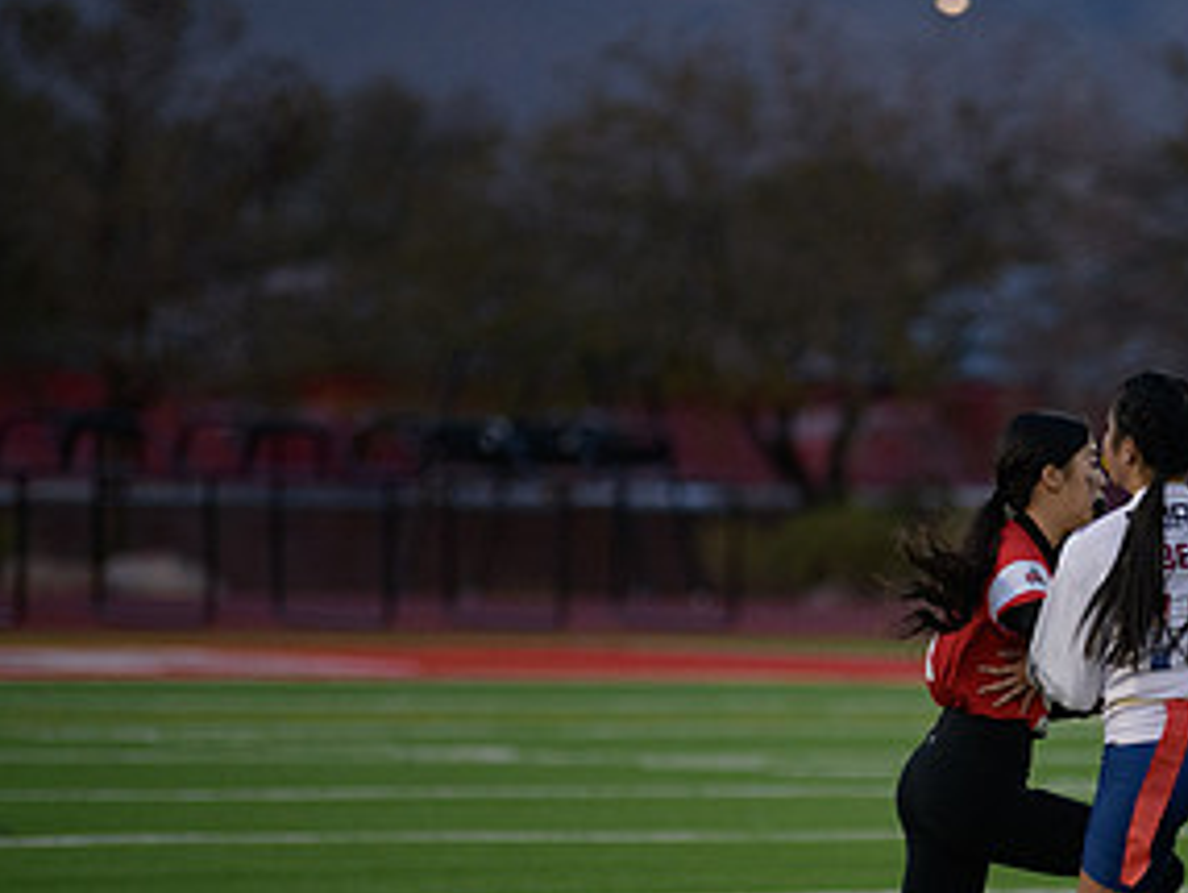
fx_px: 13396
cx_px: 1026
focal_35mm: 390
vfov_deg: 3.8
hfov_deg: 5.1
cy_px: 679
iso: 2000
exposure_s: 1/2000
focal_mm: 200
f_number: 2.8
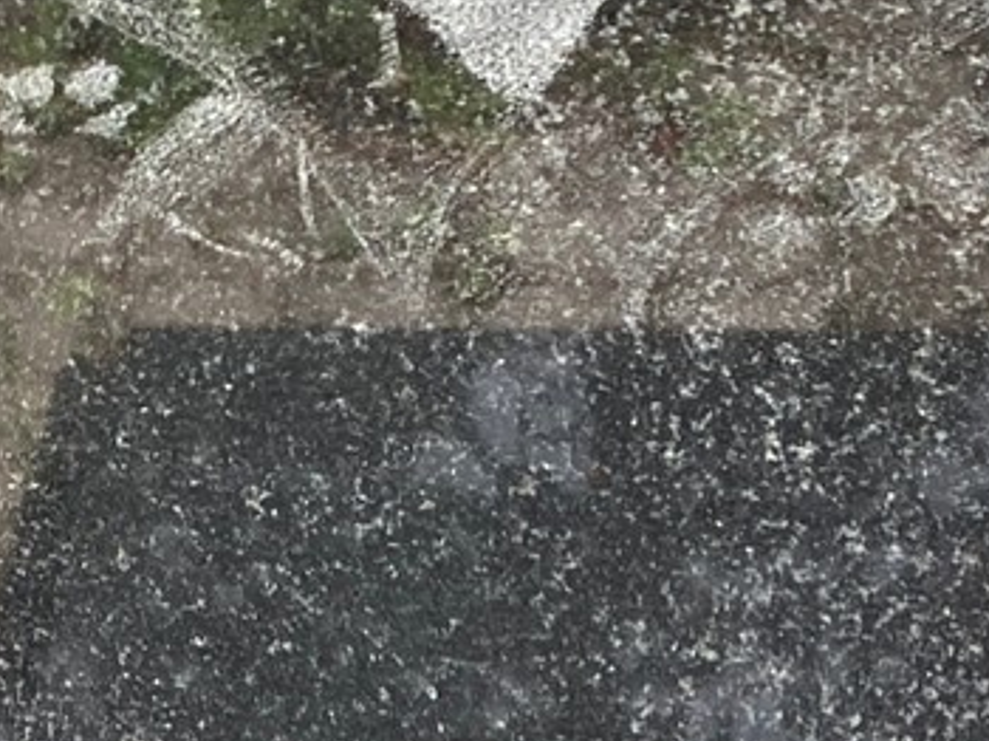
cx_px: 667
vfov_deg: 12.5
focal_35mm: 107
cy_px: 1360
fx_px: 3055
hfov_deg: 18.3
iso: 50
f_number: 1.8
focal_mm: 4.25
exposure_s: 1/122
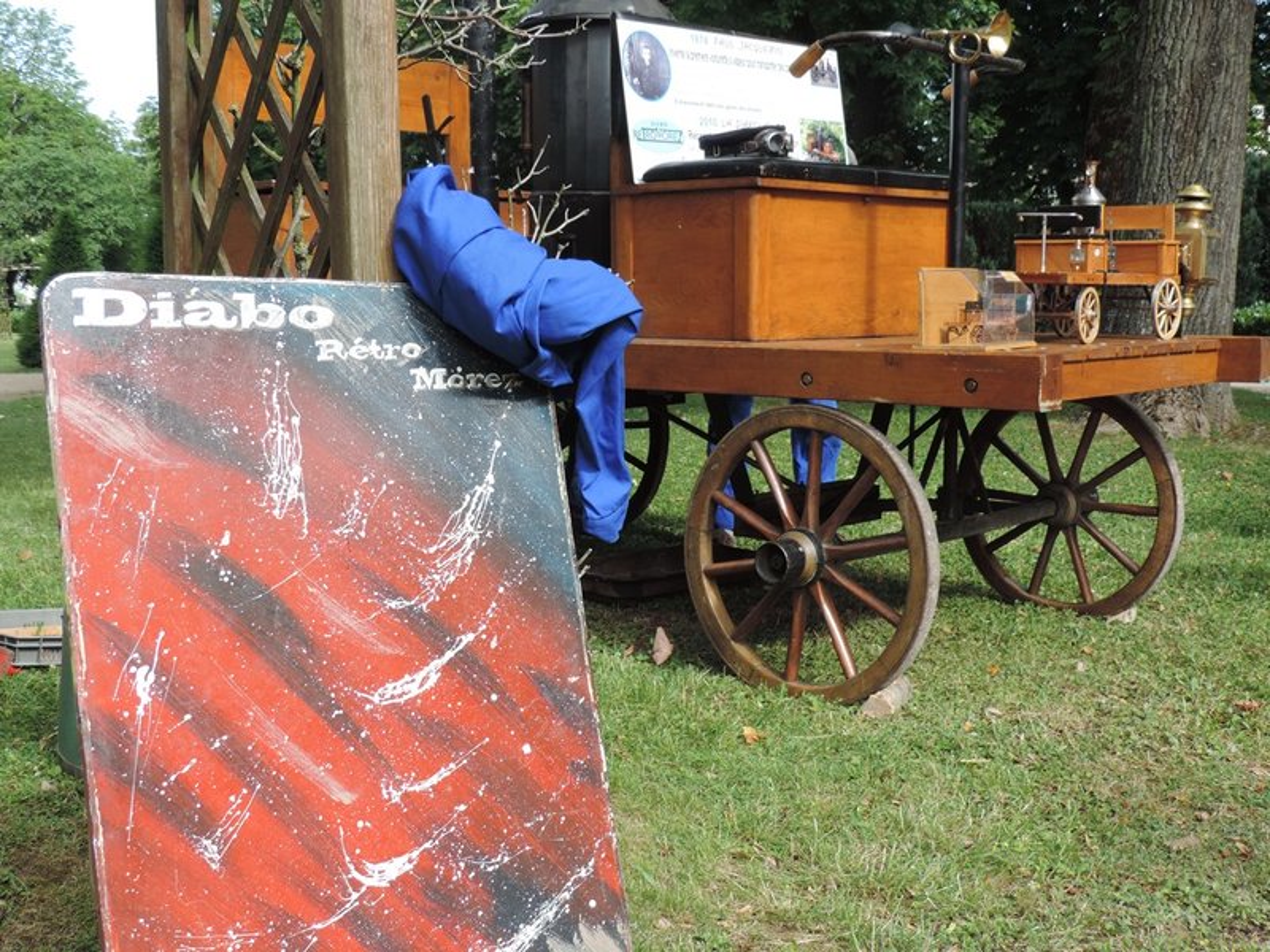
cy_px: 476
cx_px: 635
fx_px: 1578
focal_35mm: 43
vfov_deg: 33.6
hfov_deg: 43.9
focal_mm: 7.6
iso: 80
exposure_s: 1/250
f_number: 3.4
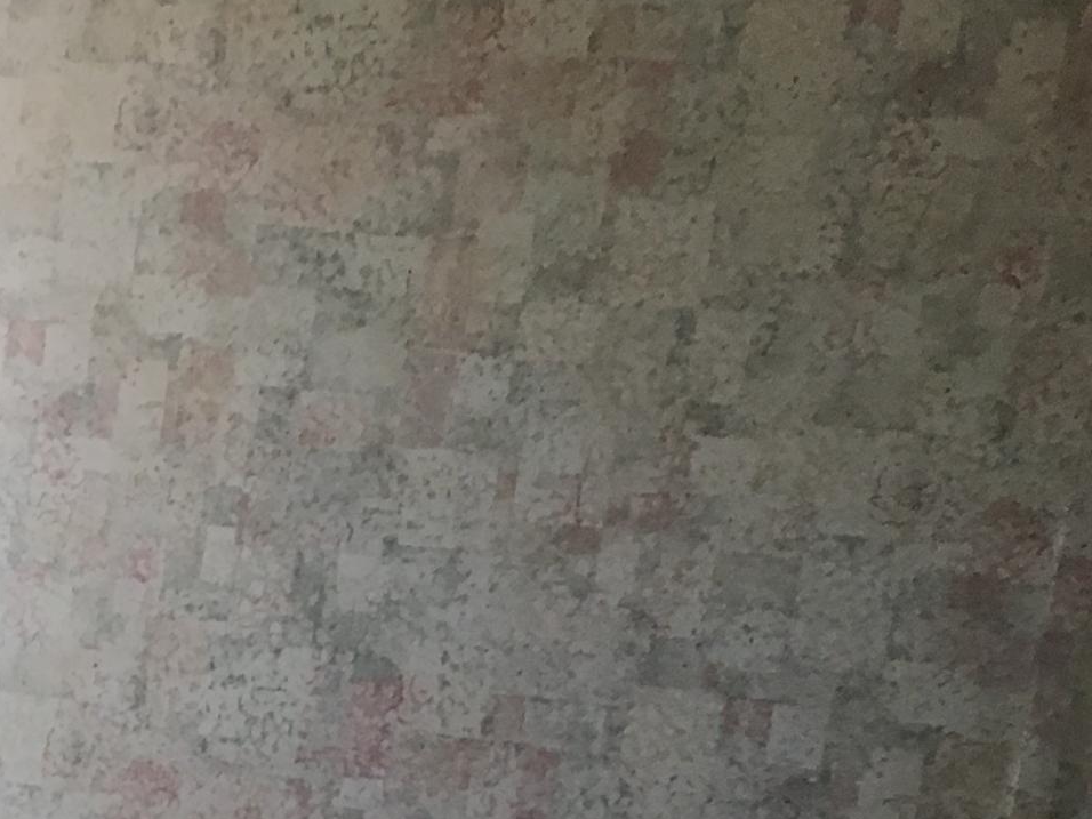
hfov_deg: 19.0
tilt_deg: -16.0
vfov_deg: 15.0
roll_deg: -1.9
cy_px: 1239
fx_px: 2871
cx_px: -539
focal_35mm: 91
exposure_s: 1/30
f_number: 2.2
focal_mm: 4.15
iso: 40
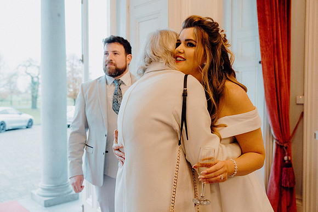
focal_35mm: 34
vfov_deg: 38.9
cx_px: 159
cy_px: 106
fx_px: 300
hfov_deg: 55.8
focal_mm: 34
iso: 3200
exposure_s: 1/200
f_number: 3.5
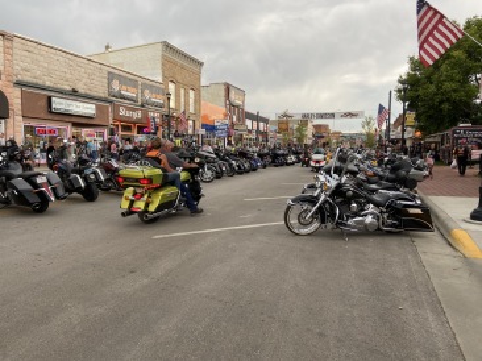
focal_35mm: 26
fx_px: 362
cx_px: 241
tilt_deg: -4.7
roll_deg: -1.2
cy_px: 180
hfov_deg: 67.3
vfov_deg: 53.0
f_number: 1.8
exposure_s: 1/122
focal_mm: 4.25
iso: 32
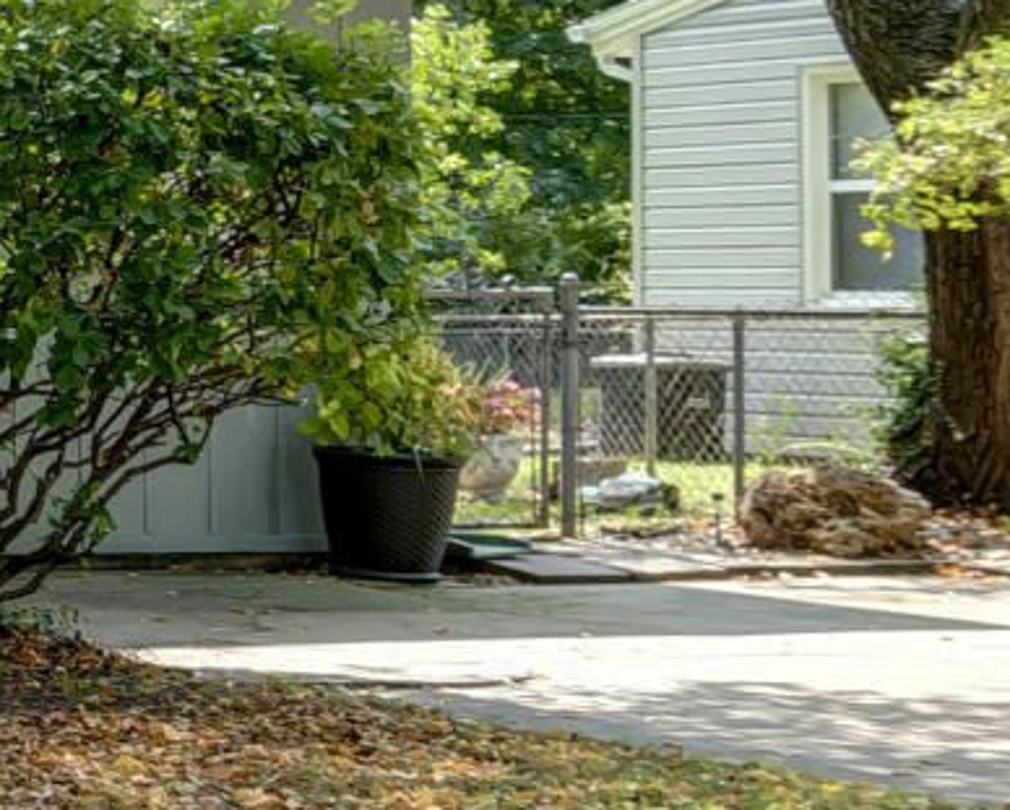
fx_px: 3470
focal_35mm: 116
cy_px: 219
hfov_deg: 12.5
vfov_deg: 13.3
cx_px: -1515
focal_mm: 16
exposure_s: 1/45
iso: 100
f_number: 6.7
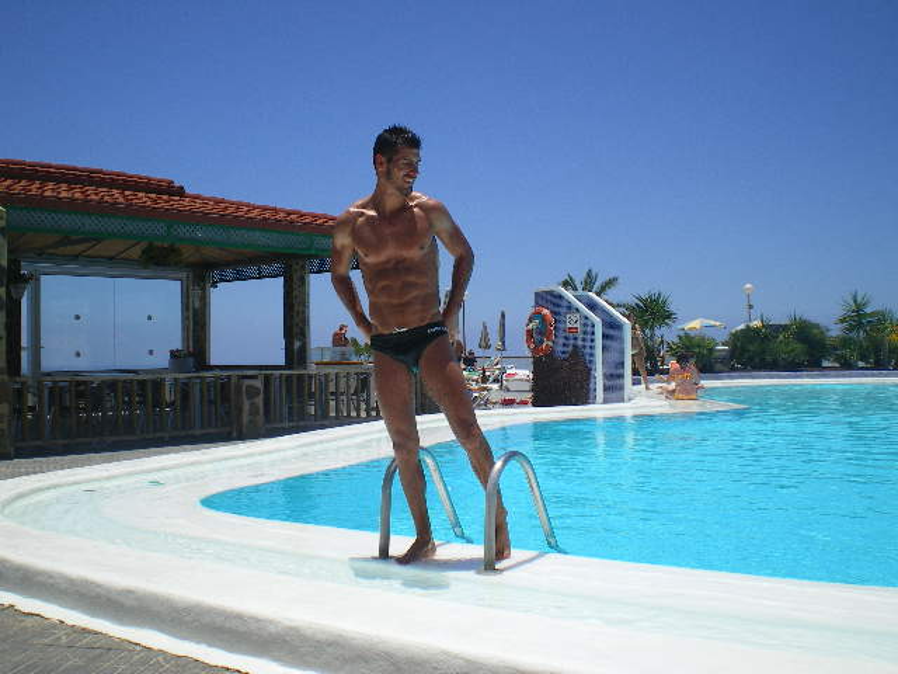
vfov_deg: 37.7
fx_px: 986
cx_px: 449
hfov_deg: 49.0
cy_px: 337
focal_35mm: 38
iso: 64
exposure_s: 1/800
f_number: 4.6
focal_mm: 6.3
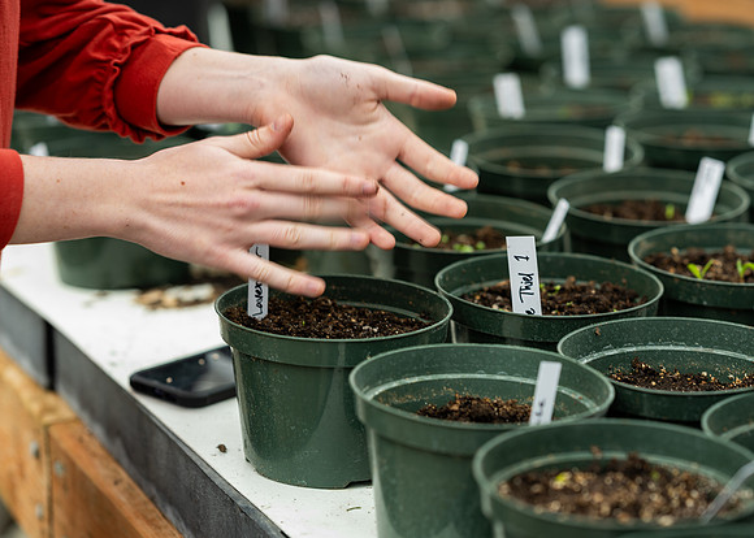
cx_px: 418
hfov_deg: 20.3
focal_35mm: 98
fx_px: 2104
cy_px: 297
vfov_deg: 14.6
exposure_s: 1/80
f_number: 2.8
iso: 31
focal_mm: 85
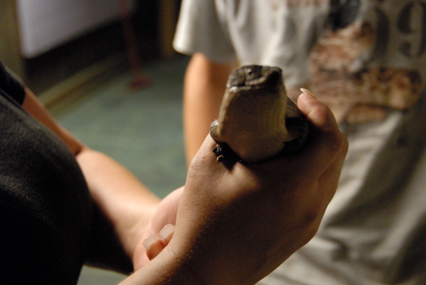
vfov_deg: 19.8
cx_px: 213
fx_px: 817
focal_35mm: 69
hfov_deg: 29.2
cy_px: 142
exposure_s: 1/60
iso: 1600
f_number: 4.5
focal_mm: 46
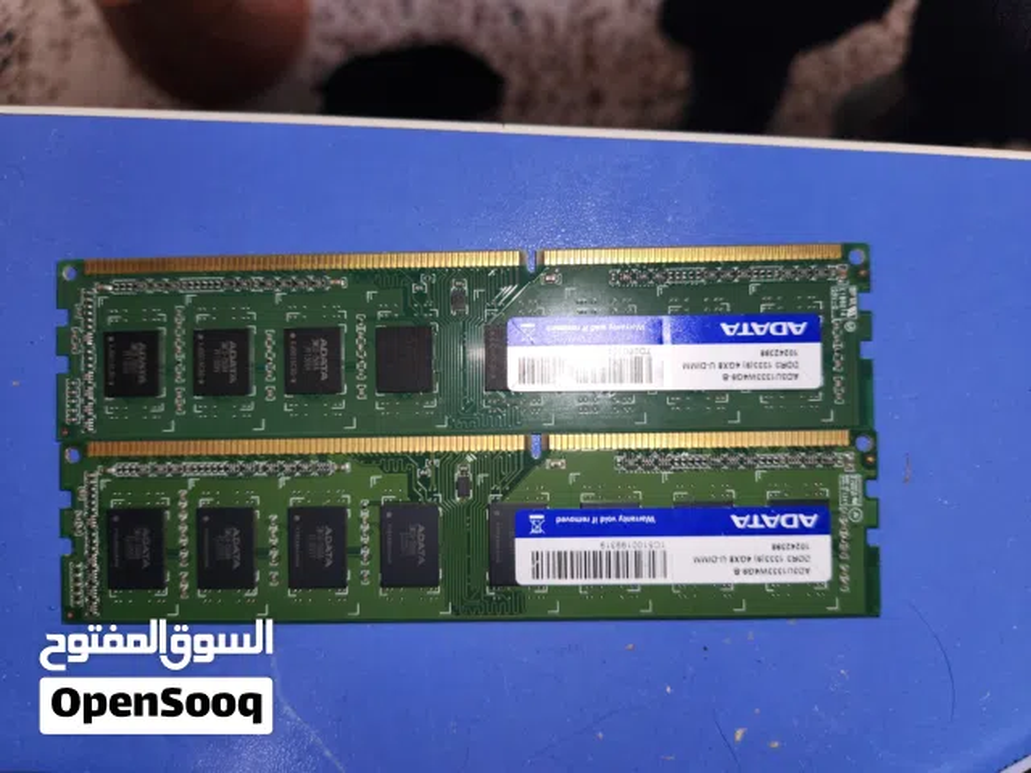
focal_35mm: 23
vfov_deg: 58.9
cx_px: 516
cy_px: 386
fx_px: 685
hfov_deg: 73.9
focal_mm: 5.4
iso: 40
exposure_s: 1/50
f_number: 1.8
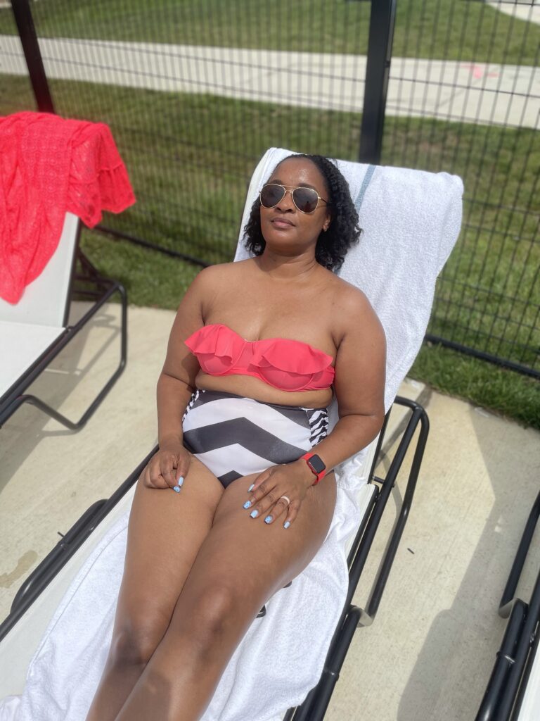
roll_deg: +1.7
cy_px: 360
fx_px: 541
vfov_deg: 67.3
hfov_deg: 53.1
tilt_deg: -39.0
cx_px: 270
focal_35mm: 26
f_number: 1.6
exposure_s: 1/5814
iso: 32
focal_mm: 4.2
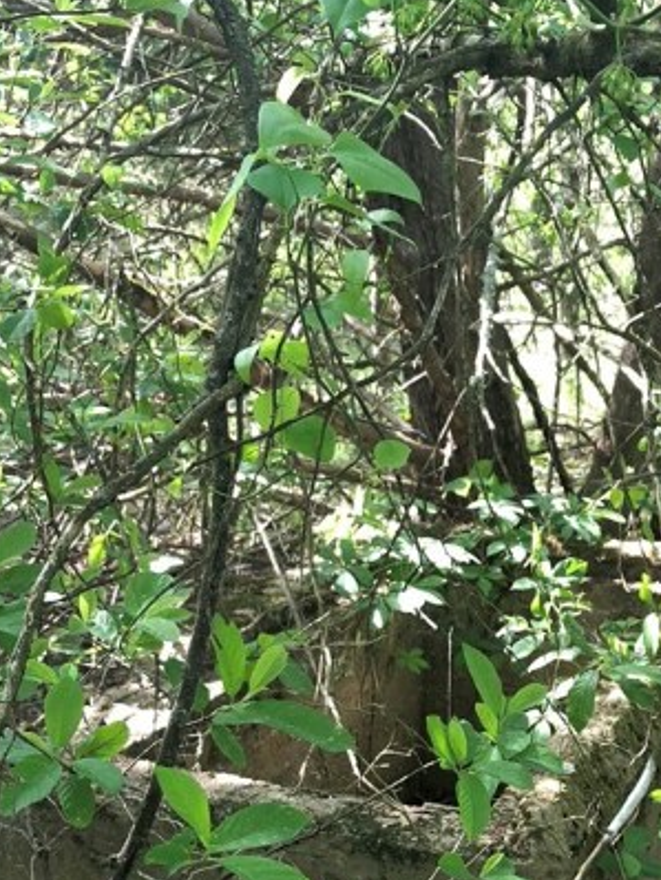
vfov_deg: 34.5
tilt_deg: -20.6
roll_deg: +1.5
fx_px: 1373
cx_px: 471
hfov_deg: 26.8
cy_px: 699
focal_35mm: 54
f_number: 1.8
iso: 25
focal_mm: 3.99
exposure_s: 1/30
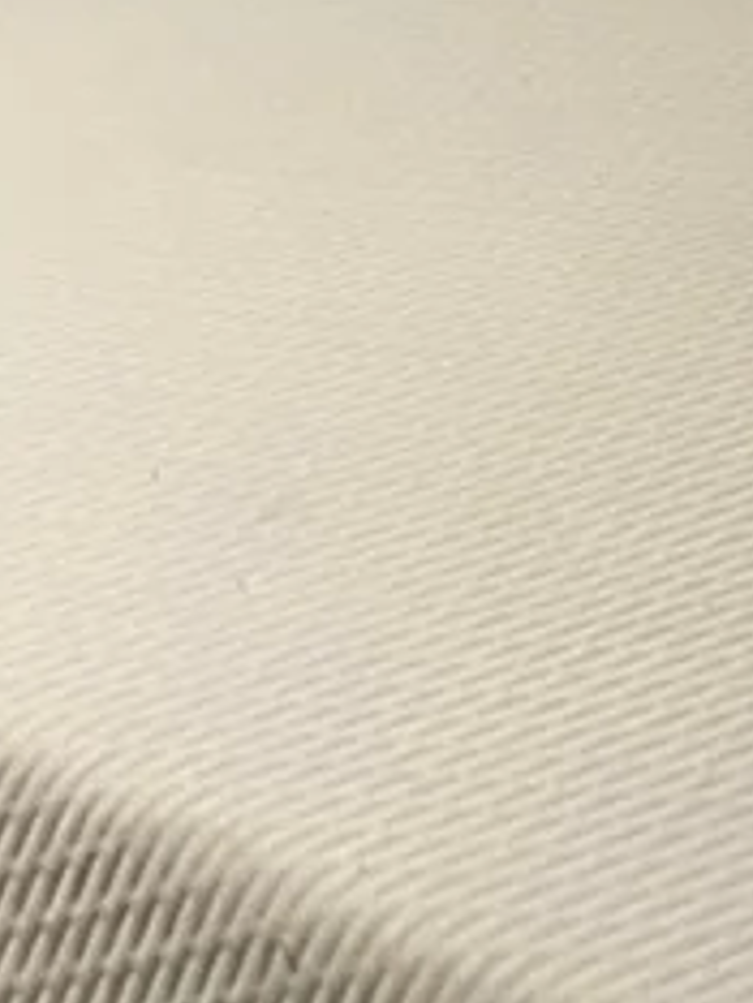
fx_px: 3564
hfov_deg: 12.0
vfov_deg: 14.0
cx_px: 99
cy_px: -852
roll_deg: -1.7
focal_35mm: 123
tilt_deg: -6.2
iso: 200
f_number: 1.8
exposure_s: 1/60
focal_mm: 3.99
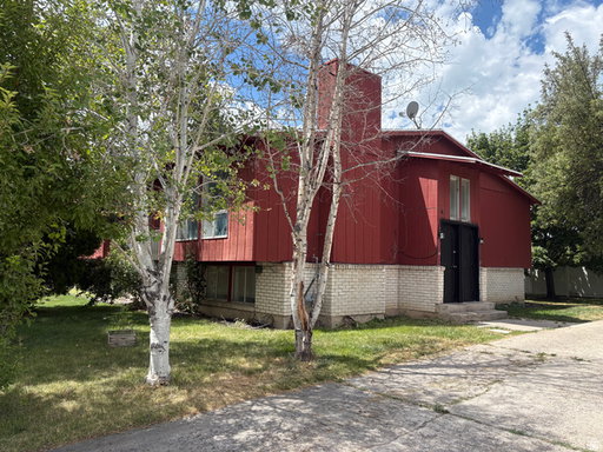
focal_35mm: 26
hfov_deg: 67.3
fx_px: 453
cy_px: 226
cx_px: 302
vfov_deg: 53.1
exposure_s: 1/2865
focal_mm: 5.96
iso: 64
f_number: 1.6
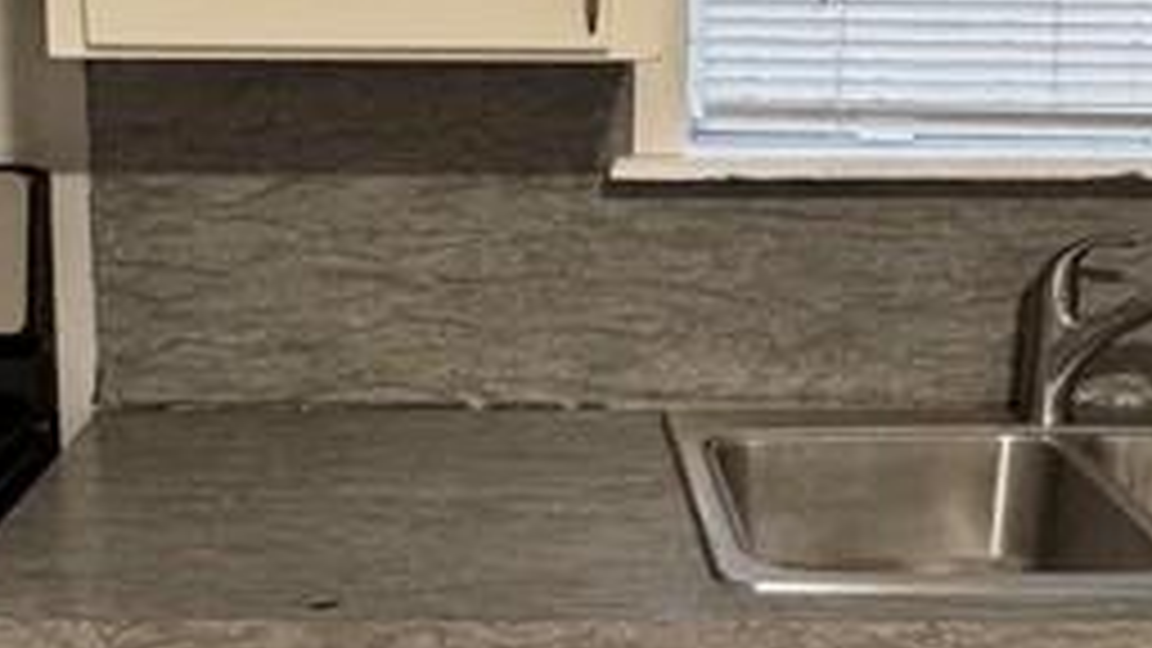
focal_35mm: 61
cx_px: 590
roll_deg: -0.5
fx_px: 1863
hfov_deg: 34.4
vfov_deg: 19.7
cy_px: 261
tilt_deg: -10.2
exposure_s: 1/60
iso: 1000
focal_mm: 2.22
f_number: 2.2
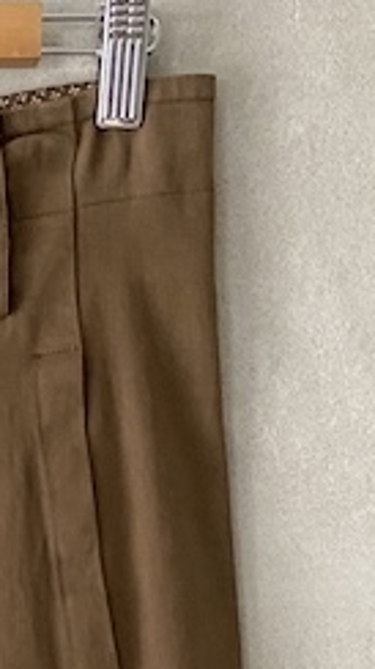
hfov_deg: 9.3
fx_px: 2195
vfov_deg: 15.1
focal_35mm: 124
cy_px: 1186
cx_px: -309
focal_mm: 4.25
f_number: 1.8
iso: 125
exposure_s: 1/64
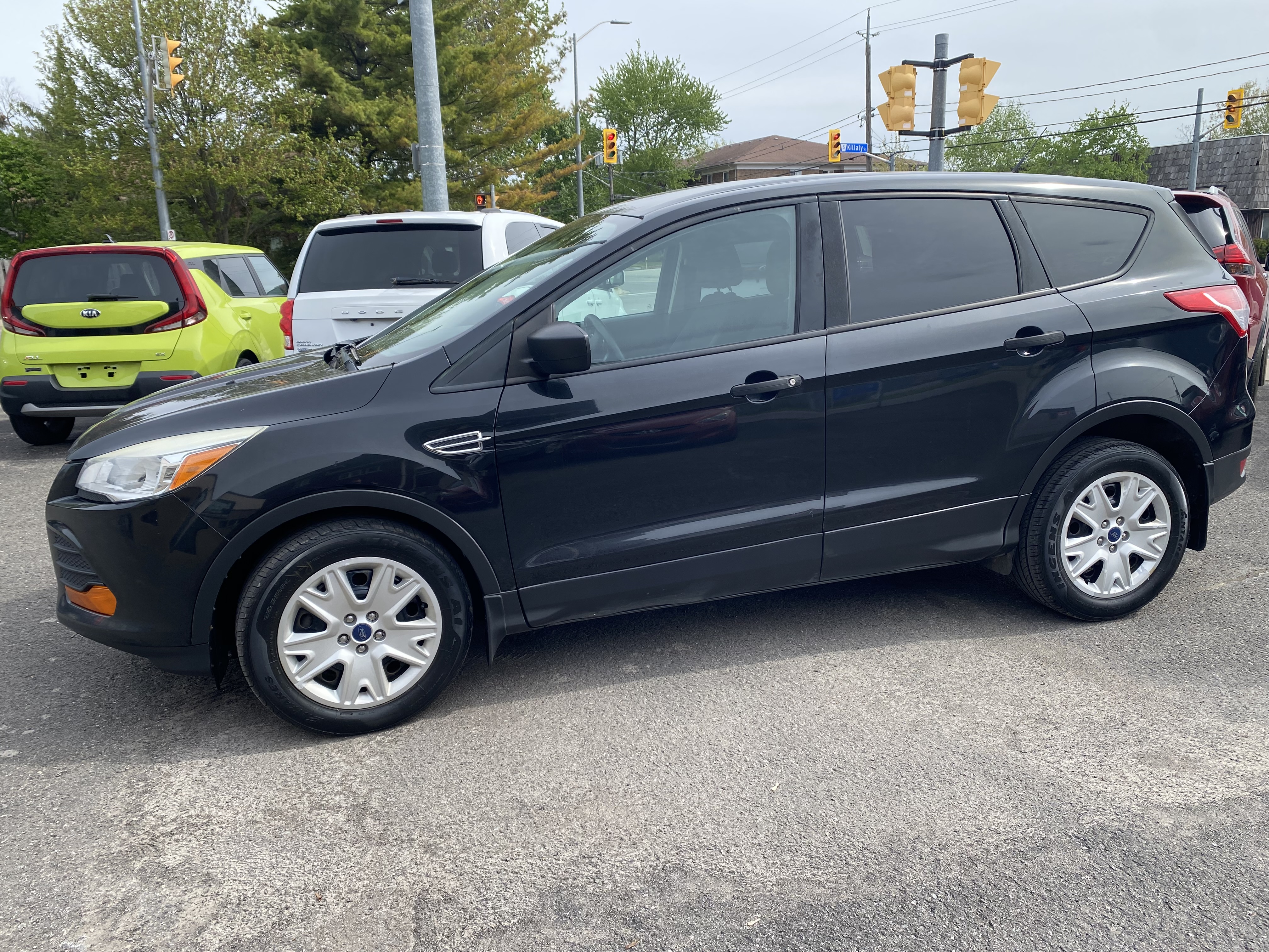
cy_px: 476
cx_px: 634
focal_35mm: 26
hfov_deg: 67.3
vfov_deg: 53.1
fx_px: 953
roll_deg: +1.4
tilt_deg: -13.9
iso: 32
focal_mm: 4.25
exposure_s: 1/1157
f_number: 1.8
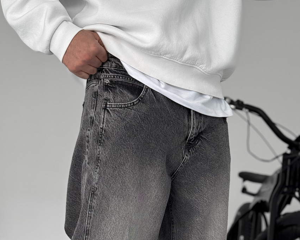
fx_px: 781
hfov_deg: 21.7
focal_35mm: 88
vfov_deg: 17.2
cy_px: 213
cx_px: 118
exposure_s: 1/70
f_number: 1.8
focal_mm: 6.76
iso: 100
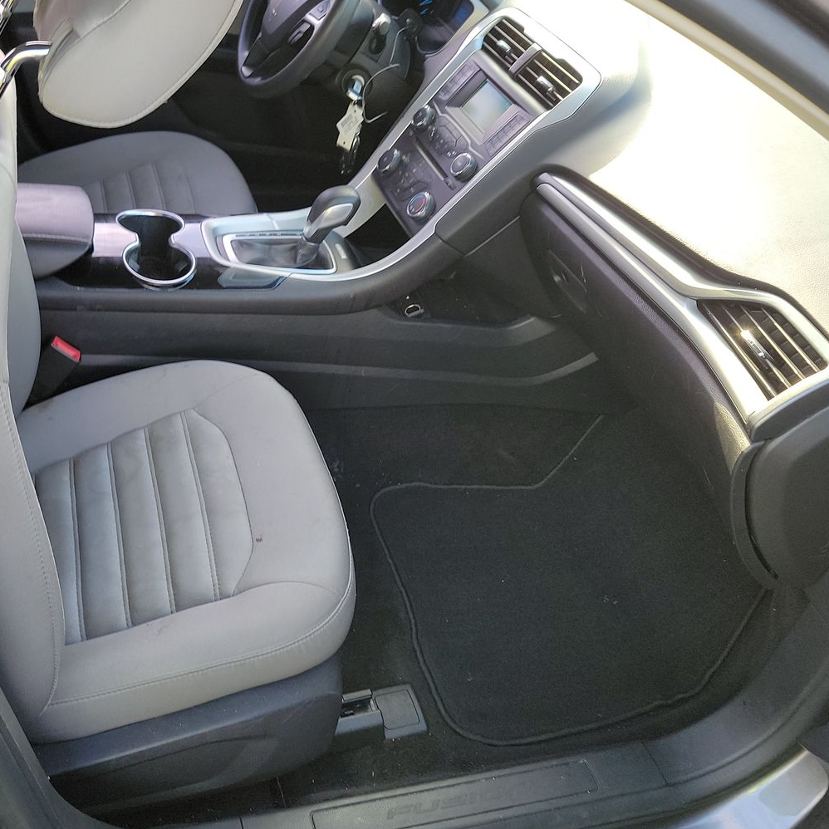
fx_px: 921
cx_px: 316
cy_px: 349
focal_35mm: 34
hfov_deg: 48.0
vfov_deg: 48.3
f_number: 1.8
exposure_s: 1/59
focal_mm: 6.7
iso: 79
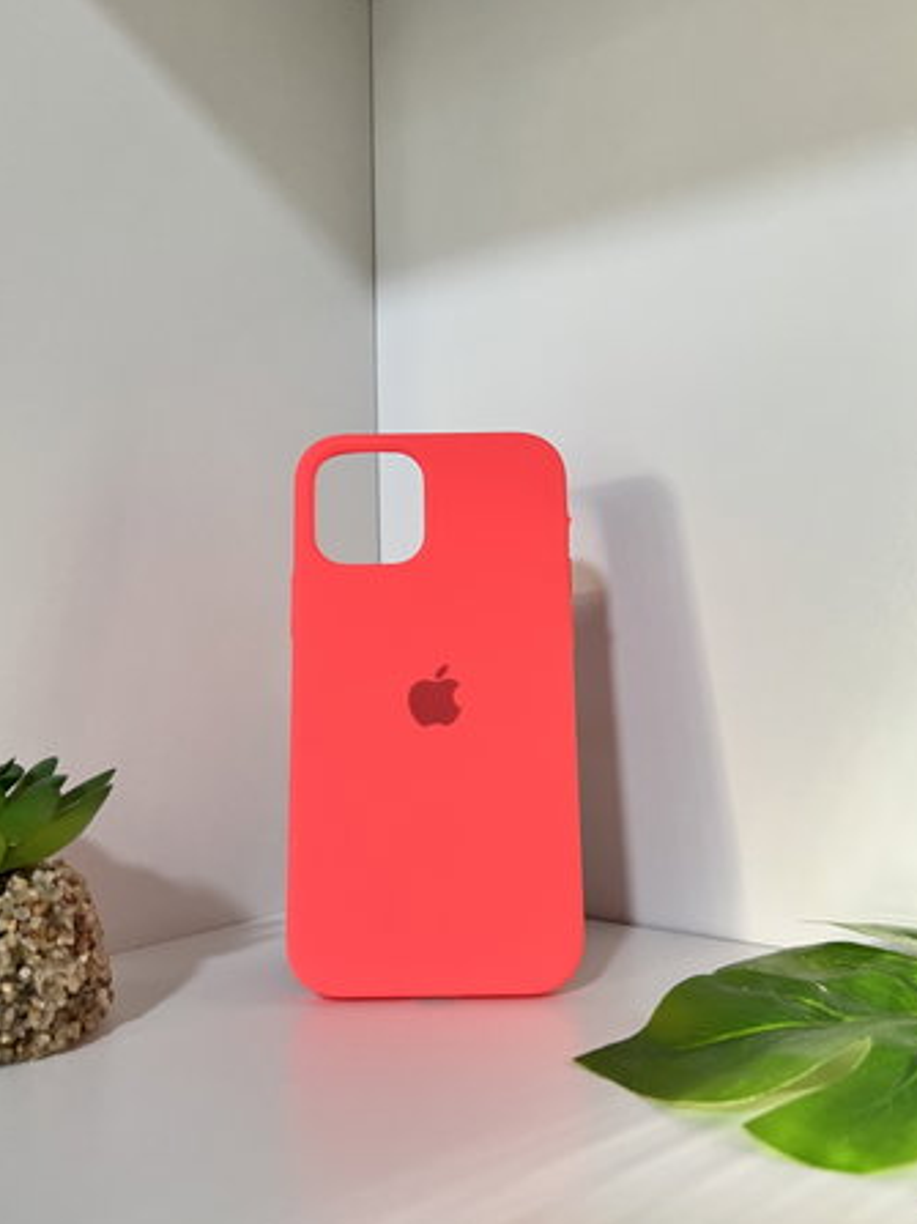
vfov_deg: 58.3
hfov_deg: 45.4
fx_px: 1095
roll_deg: +3.0
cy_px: 656
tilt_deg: -0.5
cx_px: 454
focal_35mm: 31
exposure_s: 1/82
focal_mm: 5.7
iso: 125
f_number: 1.5
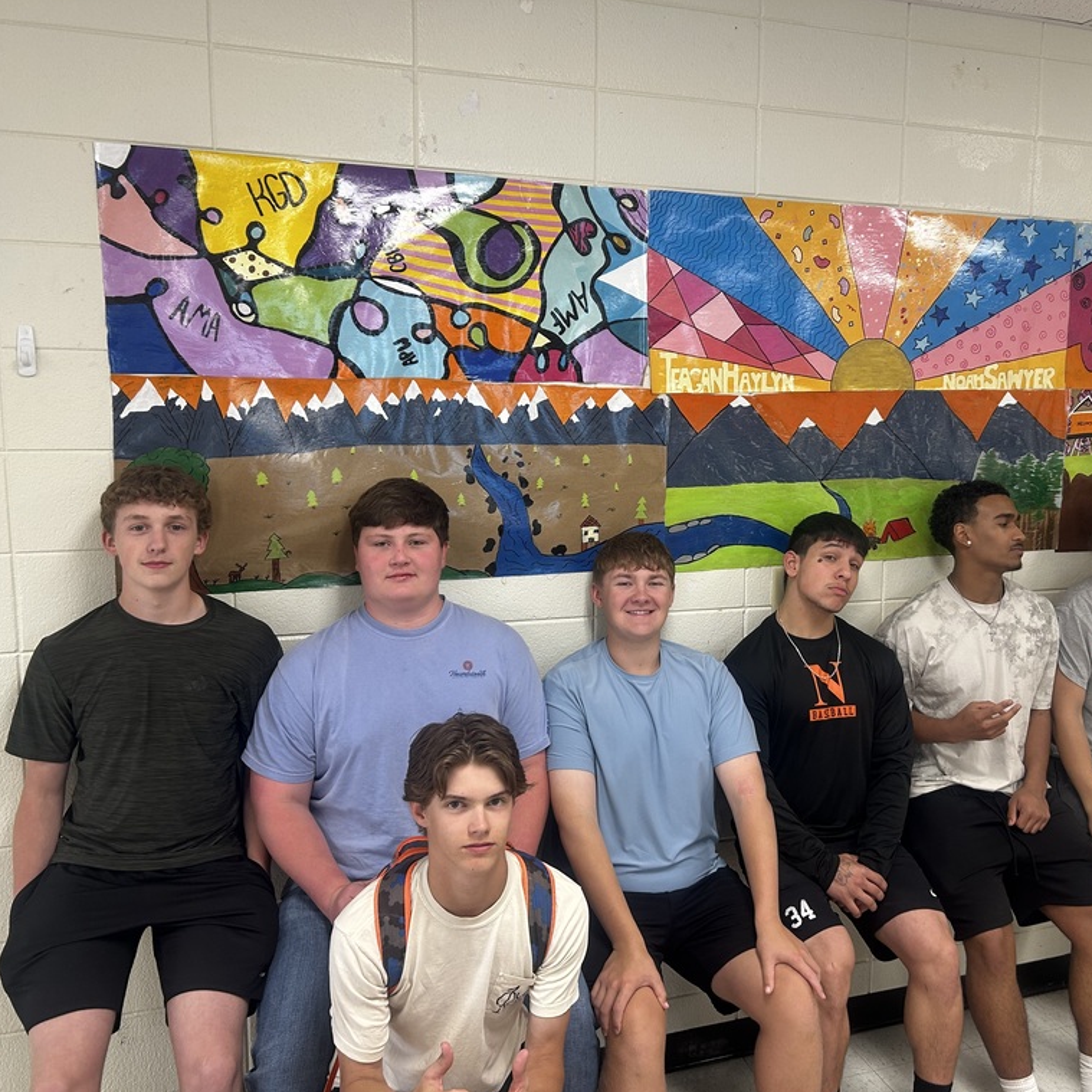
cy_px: 548
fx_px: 1106
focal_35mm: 31
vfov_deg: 52.5
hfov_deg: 52.2
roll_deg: -0.9
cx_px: 650
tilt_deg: -8.4
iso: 100
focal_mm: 5.7
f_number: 1.5
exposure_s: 1/60
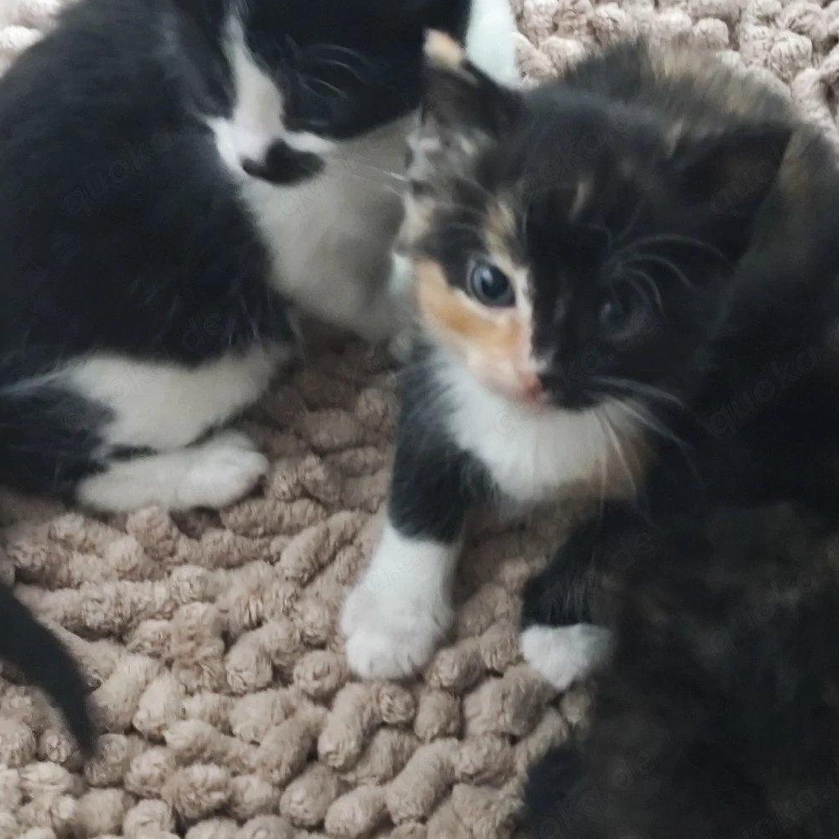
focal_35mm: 96
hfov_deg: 18.1
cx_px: 419
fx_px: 2632
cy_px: 402
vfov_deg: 18.1
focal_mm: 9
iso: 6400
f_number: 2
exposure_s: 1/14.3
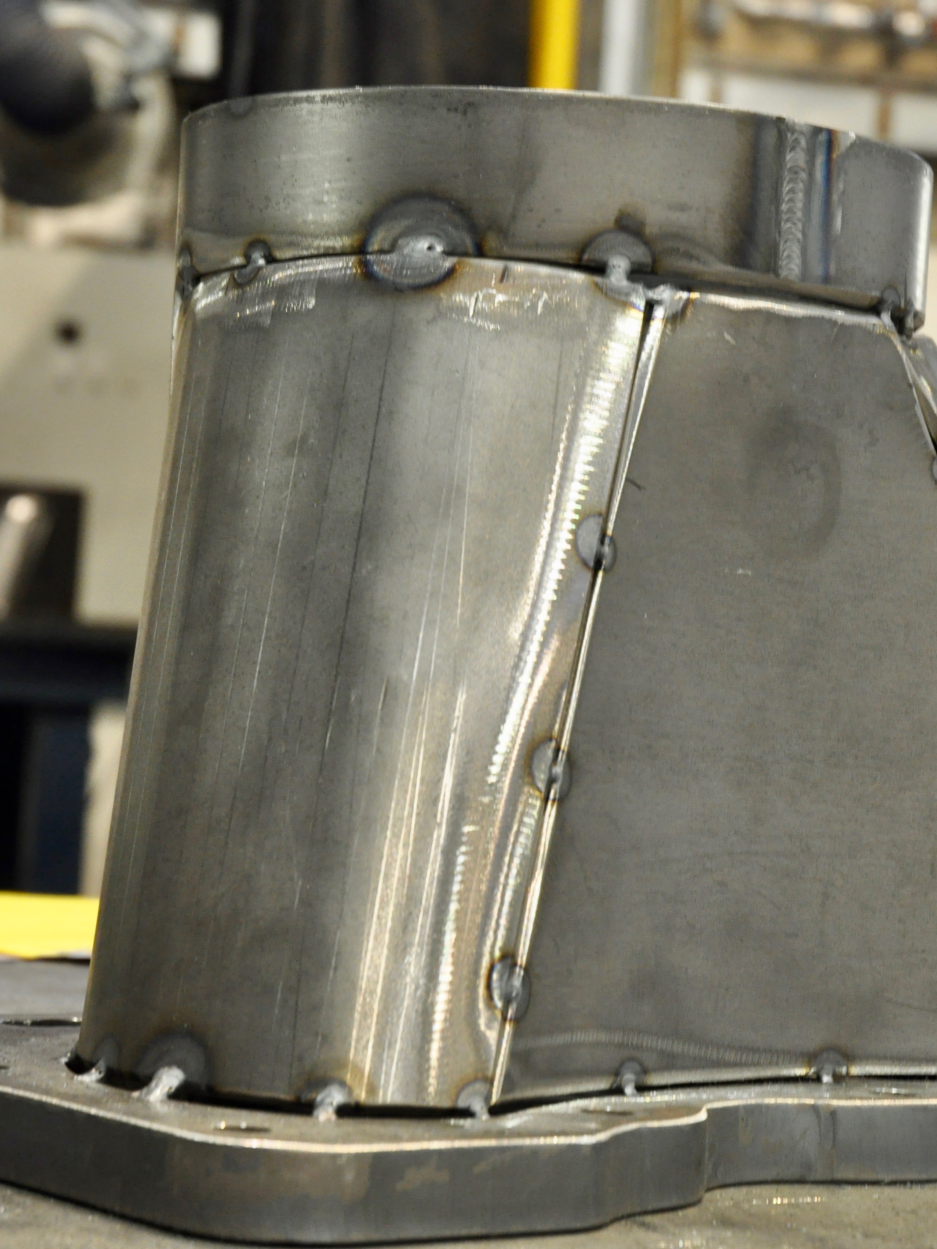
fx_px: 3609
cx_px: 721
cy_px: 626
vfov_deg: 19.6
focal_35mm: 100
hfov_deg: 14.7
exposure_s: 1/30
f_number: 4.5
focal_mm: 46
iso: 1000
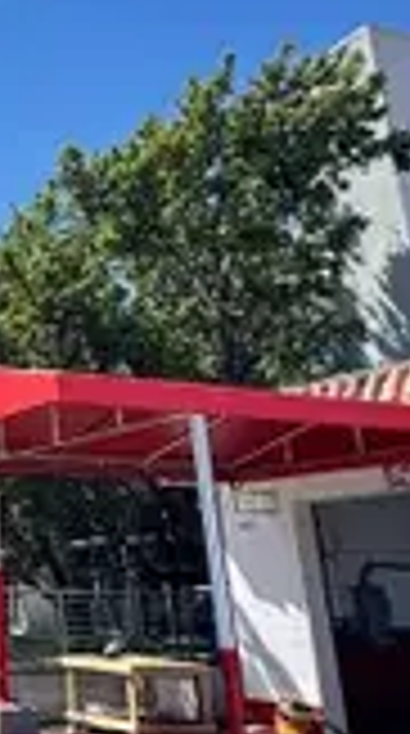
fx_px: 972
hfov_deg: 18.3
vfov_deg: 41.4
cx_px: -342
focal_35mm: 50
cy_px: 358
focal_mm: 2.22
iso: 40
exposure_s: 1/505
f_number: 2.2
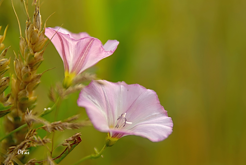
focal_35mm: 75
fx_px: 513
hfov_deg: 27.0
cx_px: 123
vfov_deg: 18.2
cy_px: 82
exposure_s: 1/80
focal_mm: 75
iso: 100
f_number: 2.8
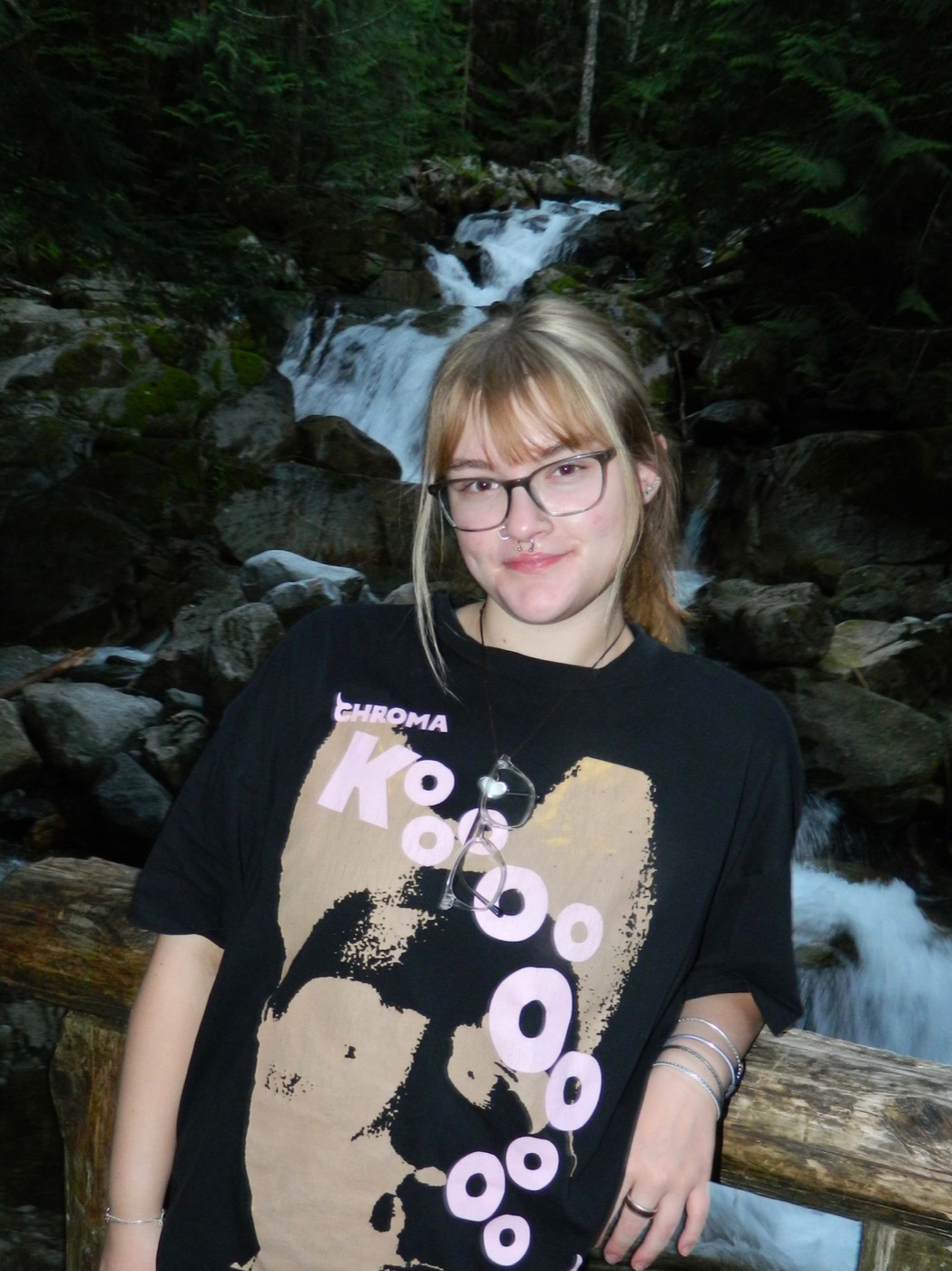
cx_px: 476
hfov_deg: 54.9
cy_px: 636
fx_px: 917
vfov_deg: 69.4
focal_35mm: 25
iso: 200
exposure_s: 1/30
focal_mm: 4.5
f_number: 3.1
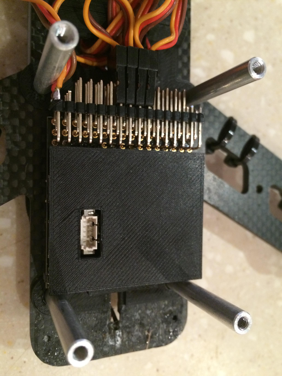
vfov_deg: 61.7
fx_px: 315
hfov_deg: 48.2
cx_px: 141
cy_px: 188
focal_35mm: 29
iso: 320
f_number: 2.2
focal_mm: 4.15
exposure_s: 1/20
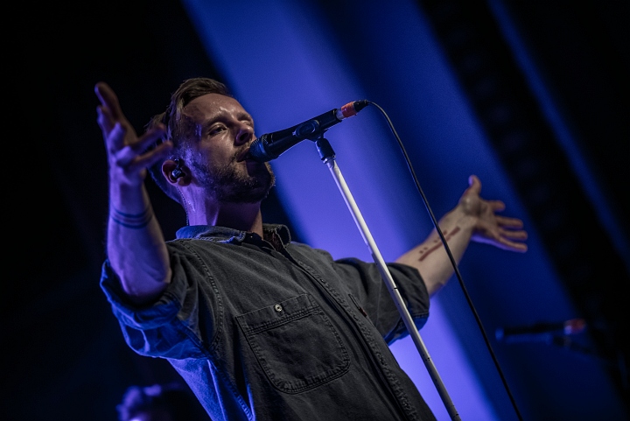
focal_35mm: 200
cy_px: 210
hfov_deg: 10.3
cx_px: 315
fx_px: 3502
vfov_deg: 6.9
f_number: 2.8
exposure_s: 1/80
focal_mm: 200
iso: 1250
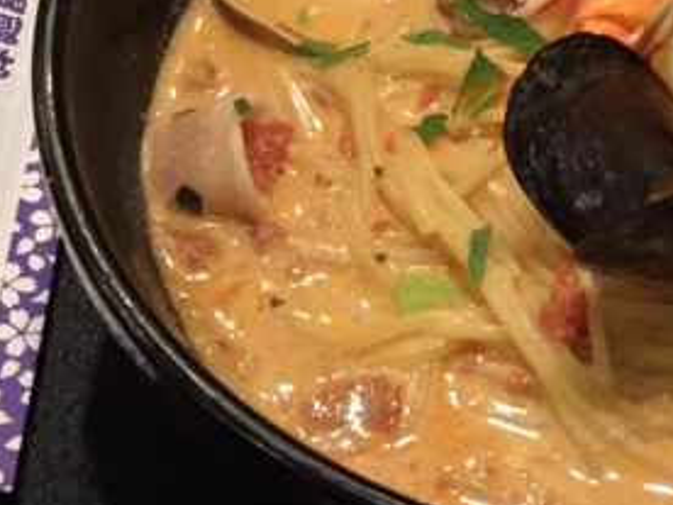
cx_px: 683
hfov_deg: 22.3
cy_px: 83
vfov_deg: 17.4
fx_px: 1633
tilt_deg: -50.1
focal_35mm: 84
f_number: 2.2
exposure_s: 1/24
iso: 250
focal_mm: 4.15
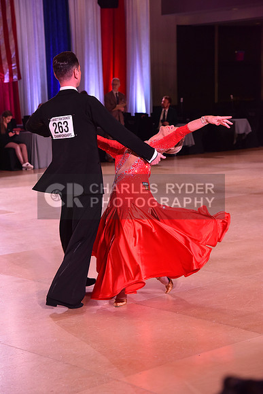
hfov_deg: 16.1
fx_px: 931
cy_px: 197
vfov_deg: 23.9
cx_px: 132
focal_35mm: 85
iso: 2500
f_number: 5.6
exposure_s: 1/320
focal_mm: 85
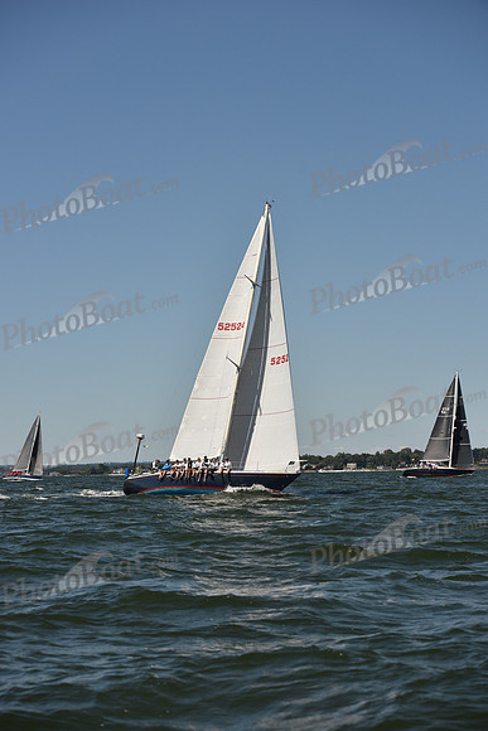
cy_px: 366
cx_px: 244
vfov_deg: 28.8
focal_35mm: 70
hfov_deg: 19.5
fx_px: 1422
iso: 250
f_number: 5
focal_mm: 70
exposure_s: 1/1250
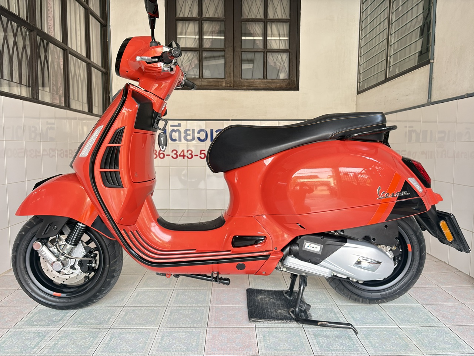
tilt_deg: -5.0
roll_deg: +0.2
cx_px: 237
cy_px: 178
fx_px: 356
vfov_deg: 53.1
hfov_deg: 67.3
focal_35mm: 26
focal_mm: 5.96
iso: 125
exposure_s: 1/81
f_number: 1.6
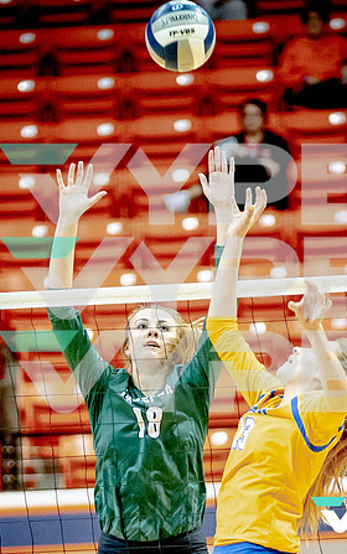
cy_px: 465
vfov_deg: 4.9
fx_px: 6466
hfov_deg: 3.1
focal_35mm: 428
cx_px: 227
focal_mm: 162
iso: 4000
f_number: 2.8
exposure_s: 1/1500
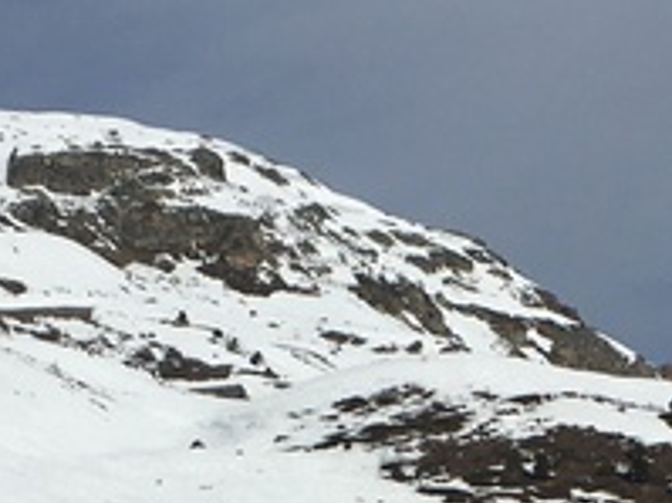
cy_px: 727
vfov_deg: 10.9
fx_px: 2542
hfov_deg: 15.0
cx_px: 530
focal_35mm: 131
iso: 25
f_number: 2.2
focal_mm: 4.15
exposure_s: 1/7692
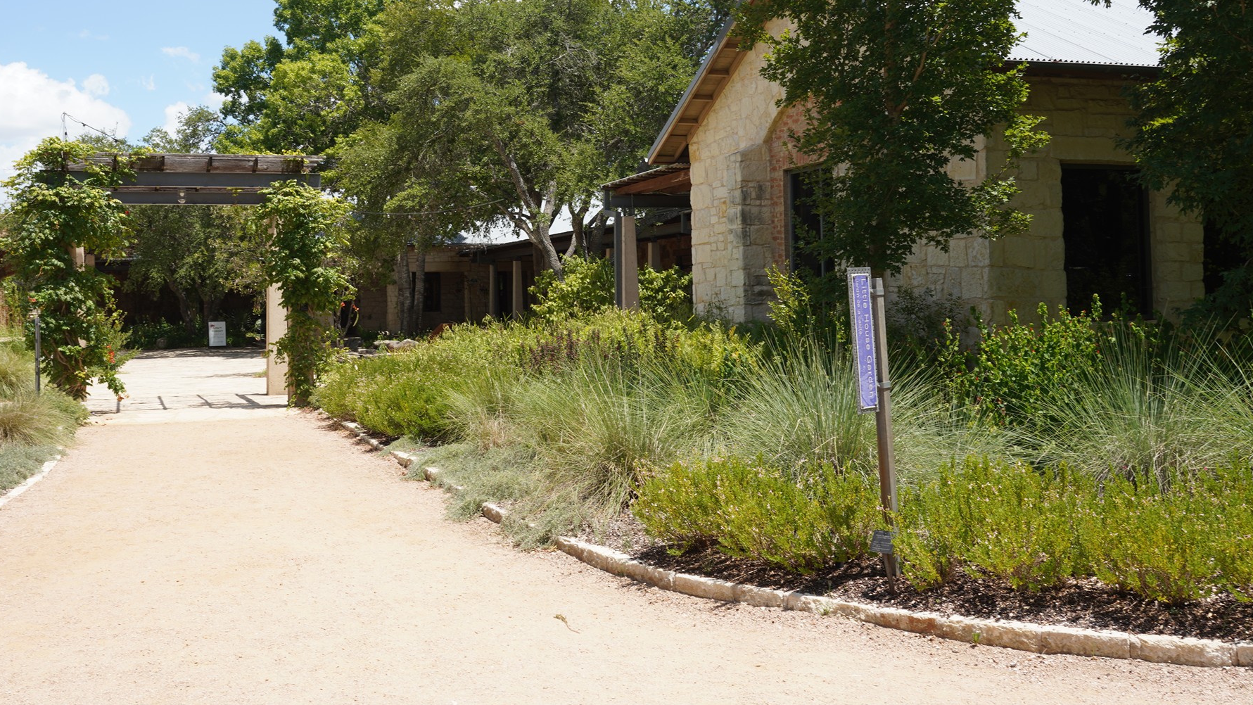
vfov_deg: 29.6
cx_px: 573
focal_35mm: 40
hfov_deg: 50.4
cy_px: 253
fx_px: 1329
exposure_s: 1/100
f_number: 14
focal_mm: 34
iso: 160
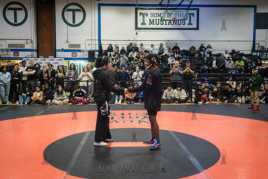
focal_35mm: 36
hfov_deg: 53.6
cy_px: 90
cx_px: 134
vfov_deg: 37.3
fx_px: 265
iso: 6400
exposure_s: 1/400
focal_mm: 35
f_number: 4
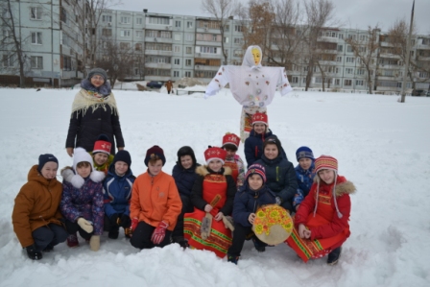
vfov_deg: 40.0
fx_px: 394
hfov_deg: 57.2
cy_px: 144
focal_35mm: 33
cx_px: 215
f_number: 4
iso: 100
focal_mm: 22
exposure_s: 1/1000
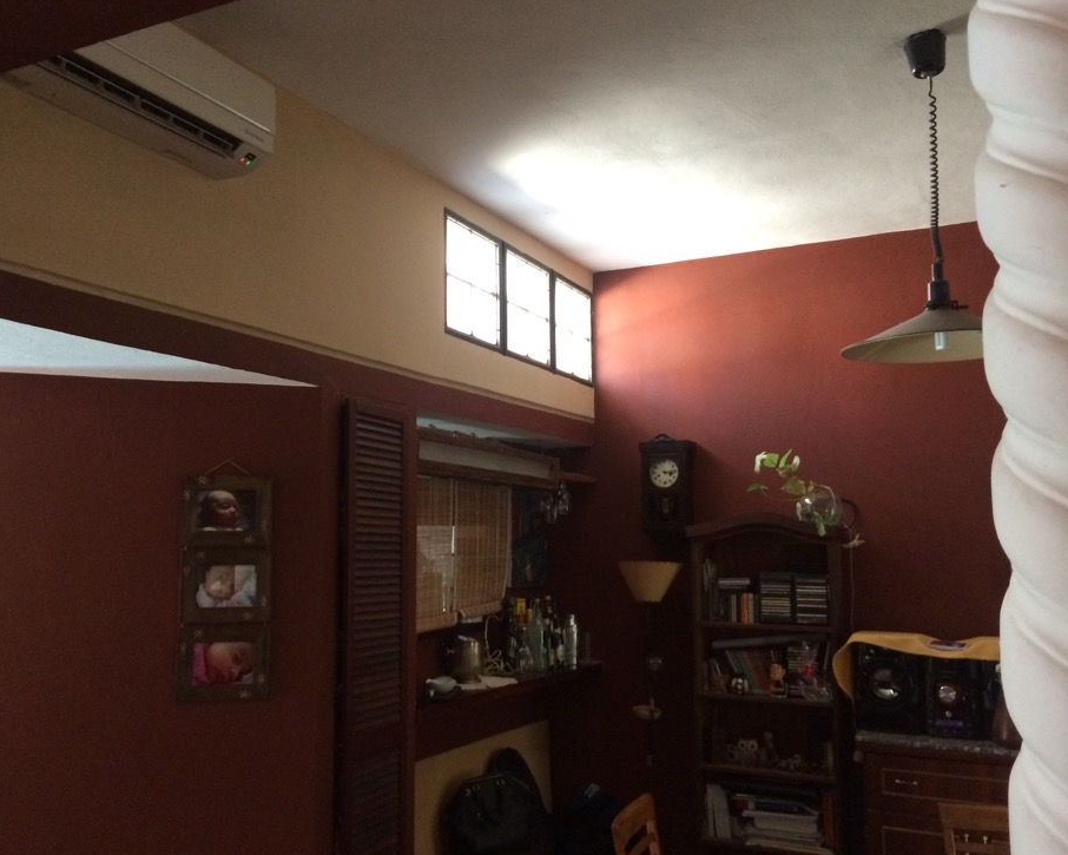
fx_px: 1012
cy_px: 438
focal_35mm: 32
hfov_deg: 55.5
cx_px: 479
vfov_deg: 45.8
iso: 250
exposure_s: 1/25
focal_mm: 4.15
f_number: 2.2
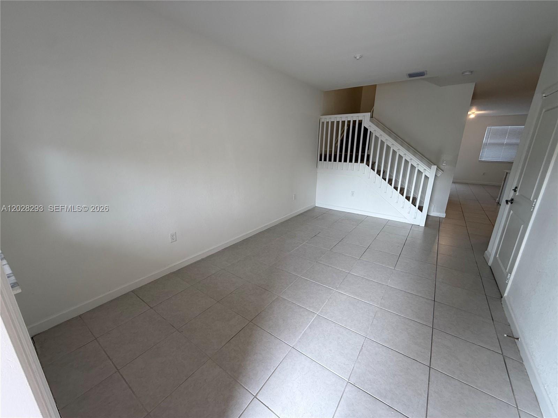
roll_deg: -1.6
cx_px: 279
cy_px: 209
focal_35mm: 14
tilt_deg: -15.6
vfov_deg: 85.7
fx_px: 226
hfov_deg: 102.1
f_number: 2.2
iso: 100
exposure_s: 1/120
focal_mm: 2.22
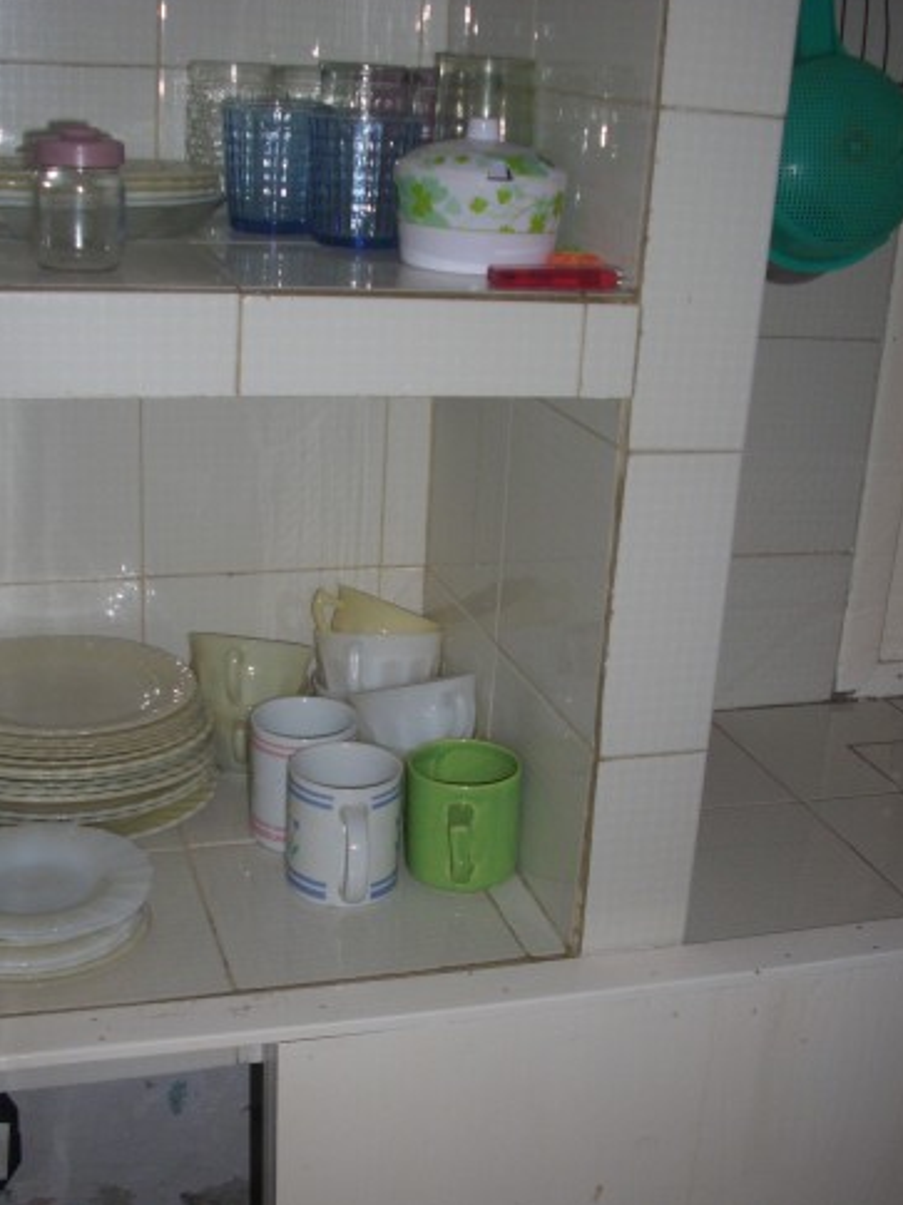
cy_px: 722
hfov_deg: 35.1
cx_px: 475
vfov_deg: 45.5
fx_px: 1426
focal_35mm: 41
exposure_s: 1/30
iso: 50
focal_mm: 6.2
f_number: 2.8
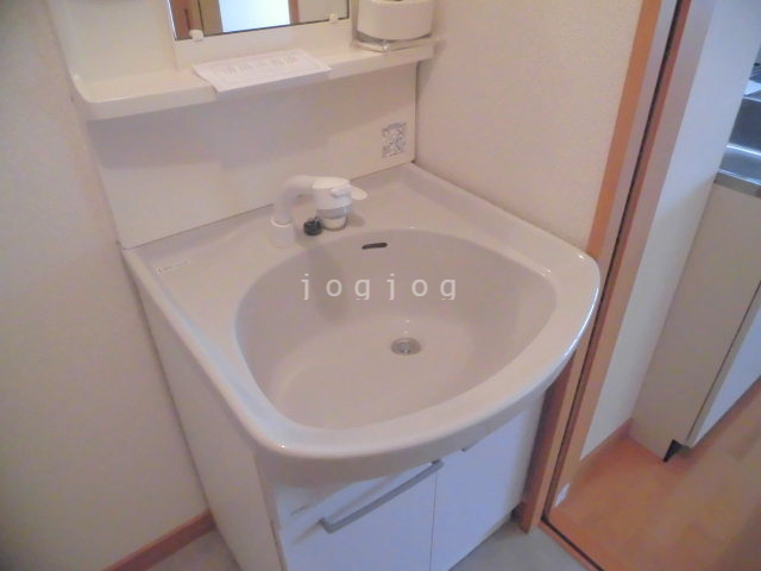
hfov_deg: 71.6
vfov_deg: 56.8
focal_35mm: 24
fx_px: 528
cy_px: 286
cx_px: 380
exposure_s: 1/80
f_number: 3.1
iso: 800
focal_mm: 4.3
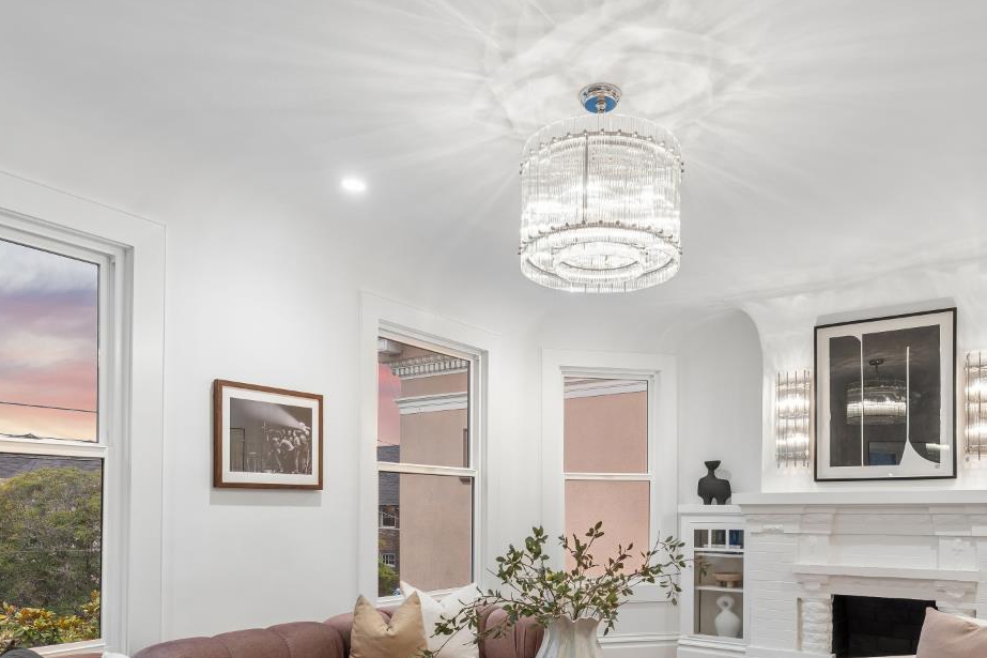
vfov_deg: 47.2
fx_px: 713
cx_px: 551
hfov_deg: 69.2
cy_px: 516
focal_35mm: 26
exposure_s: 1/10
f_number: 8
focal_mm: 16
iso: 400
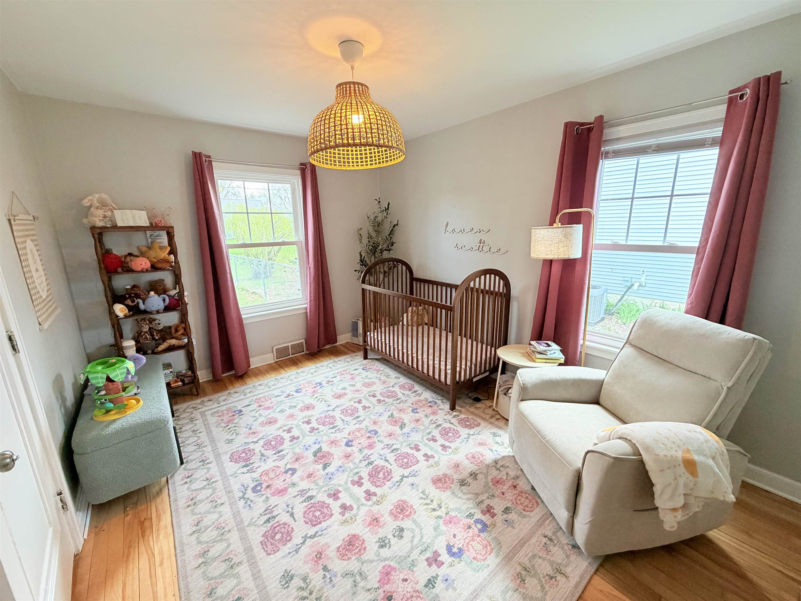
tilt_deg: -12.7
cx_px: 400
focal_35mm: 14
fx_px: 324
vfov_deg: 85.7
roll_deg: +1.9
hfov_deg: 102.1
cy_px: 300
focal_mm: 2.22
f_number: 2.2
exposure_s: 1/60
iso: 200
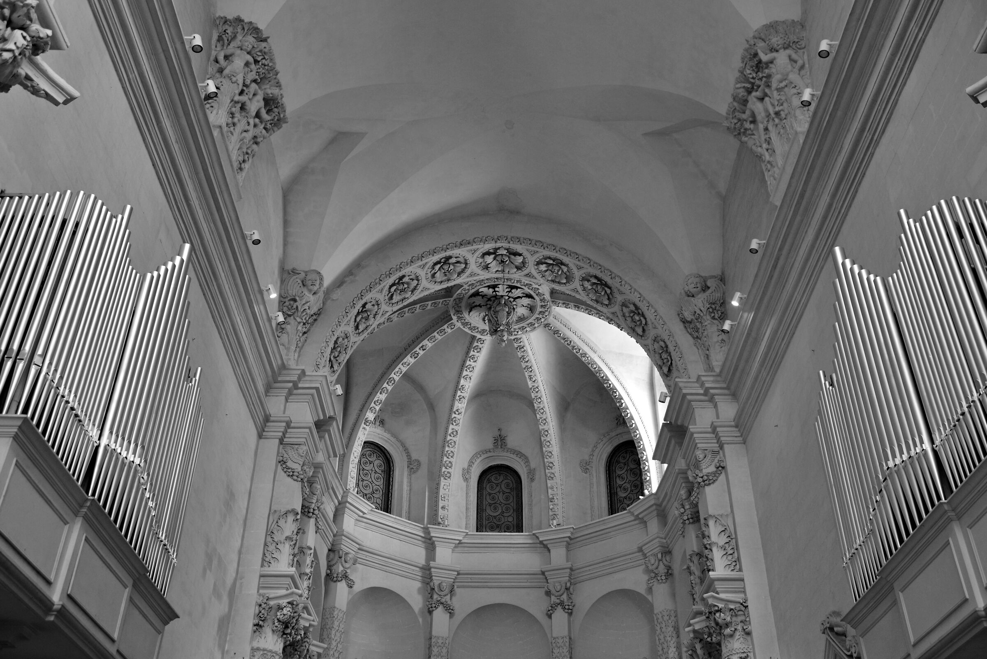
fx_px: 960
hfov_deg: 54.4
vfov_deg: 37.9
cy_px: 330
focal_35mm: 35
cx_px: 494
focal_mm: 35
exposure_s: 1/60
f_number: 3.5
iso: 1600
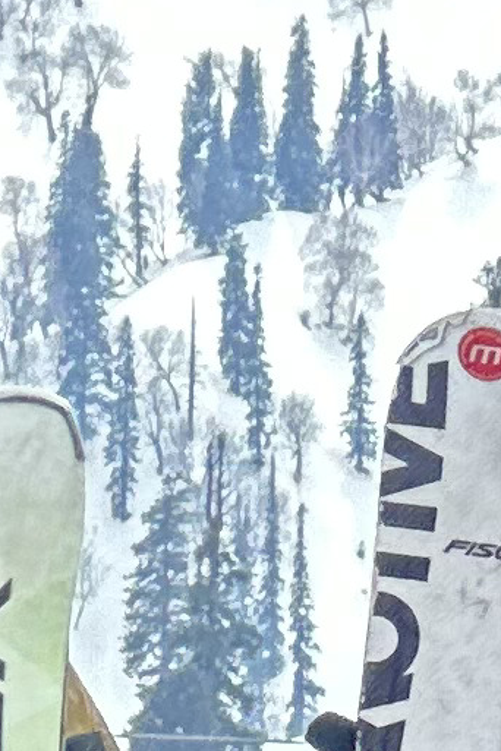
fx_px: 13129
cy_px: 1132
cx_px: 1077
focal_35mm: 629
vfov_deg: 3.3
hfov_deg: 2.2
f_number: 2.8
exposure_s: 1/167
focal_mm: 9
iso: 32
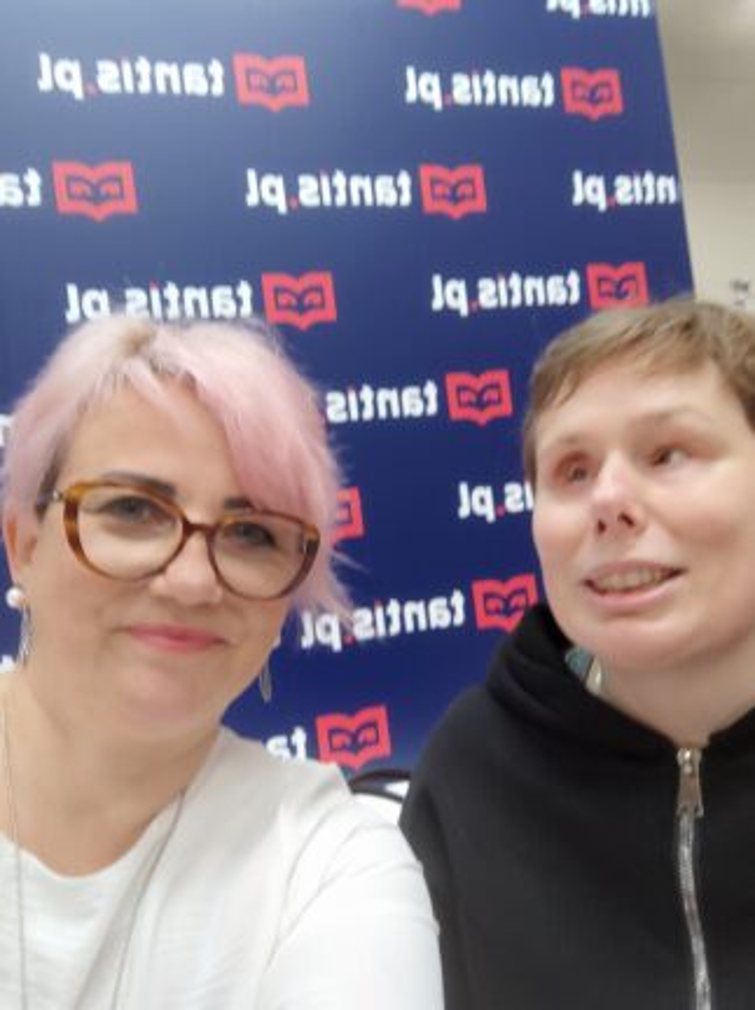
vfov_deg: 56.9
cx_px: 378
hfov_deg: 44.1
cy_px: 505
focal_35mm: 32
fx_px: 932
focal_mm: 3.14
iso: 166
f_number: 2.2
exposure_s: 1/50
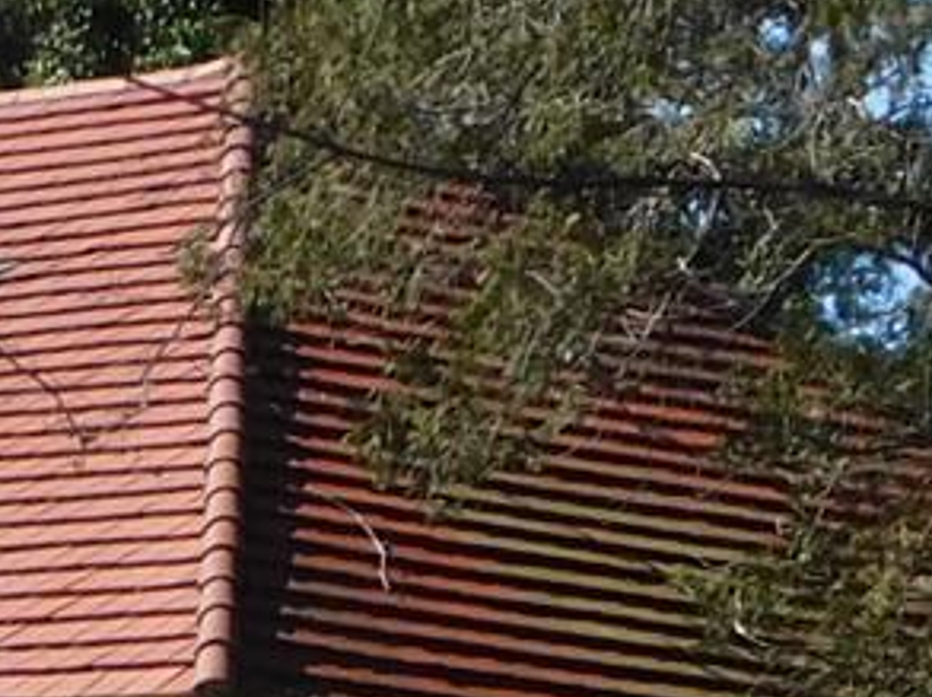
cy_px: 1451
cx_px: -875
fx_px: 8471
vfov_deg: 4.6
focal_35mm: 315
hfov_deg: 6.1
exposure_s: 1/800
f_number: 3.7
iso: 125
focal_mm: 8
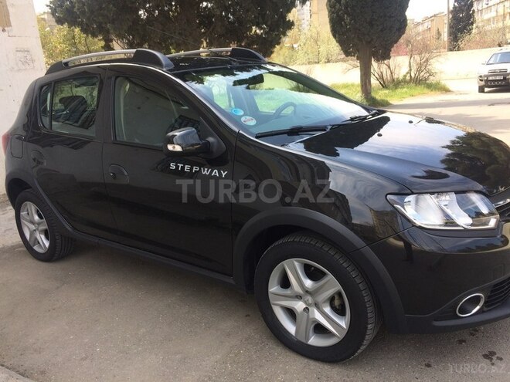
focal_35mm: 29
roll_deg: +4.1
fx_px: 427
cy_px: 191
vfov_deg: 48.2
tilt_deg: -16.0
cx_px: 255
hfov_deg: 61.7
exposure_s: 1/533
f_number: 2.2
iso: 32
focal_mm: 4.15
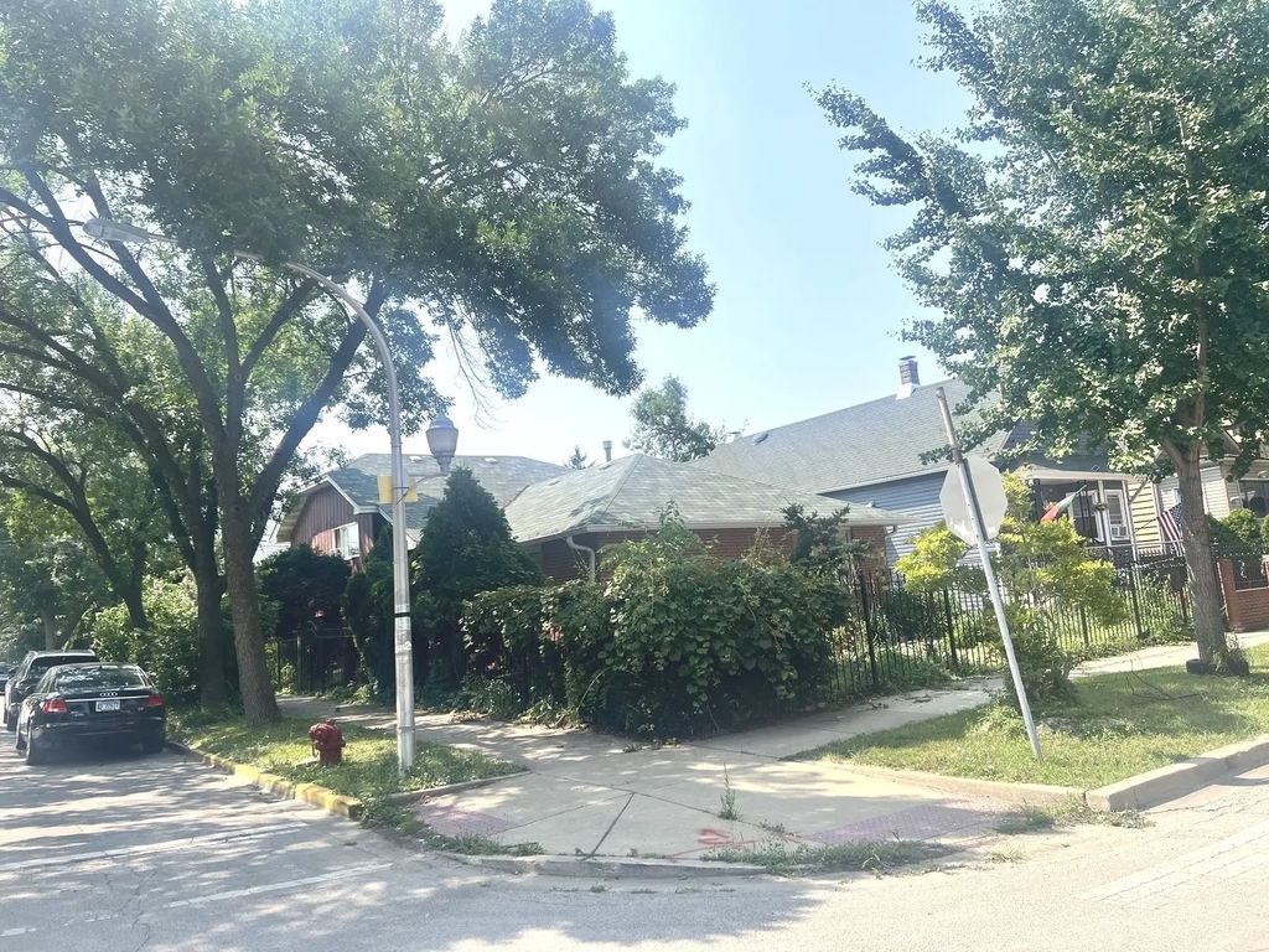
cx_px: 634
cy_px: 476
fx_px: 953
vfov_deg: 53.1
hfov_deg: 67.3
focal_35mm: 26
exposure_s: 1/2841
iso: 50
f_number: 1.5
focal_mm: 5.7
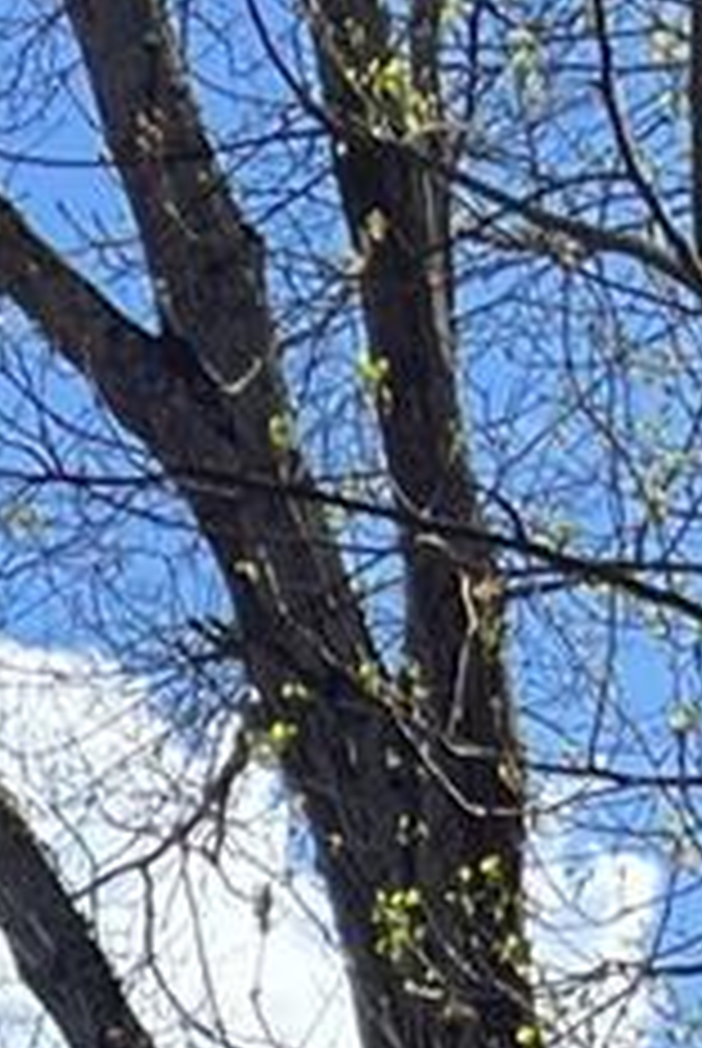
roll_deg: +2.9
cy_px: 3256
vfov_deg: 9.1
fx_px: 5191
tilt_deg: +2.1
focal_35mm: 178
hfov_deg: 7.2
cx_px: -1098
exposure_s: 1/3077
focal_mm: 5.7
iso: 50
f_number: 1.5
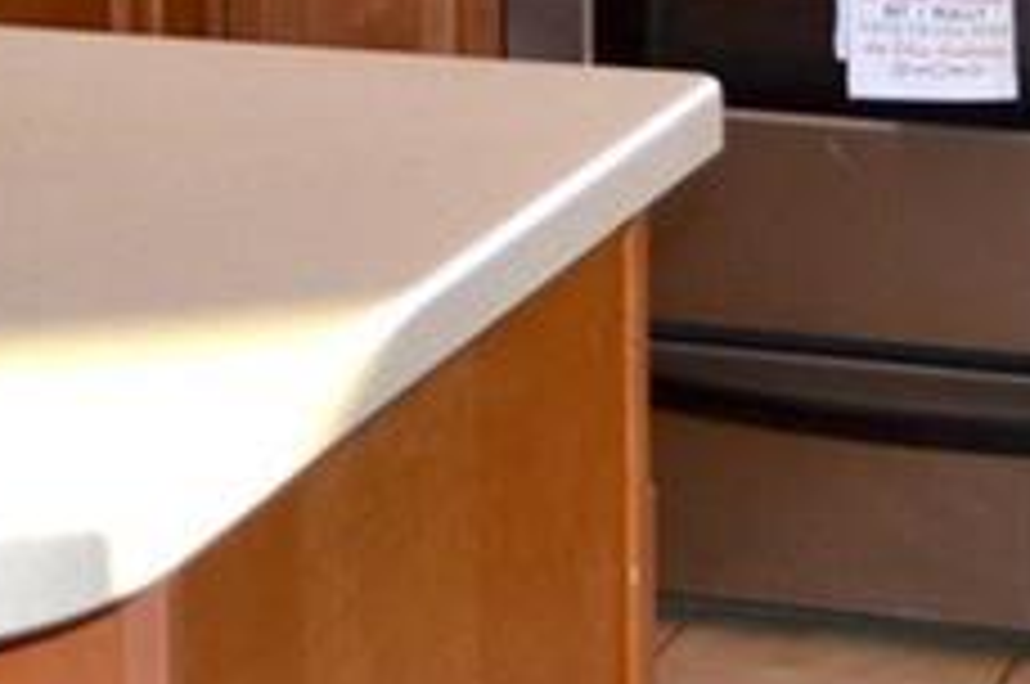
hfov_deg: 12.7
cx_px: 148
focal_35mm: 161
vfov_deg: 8.2
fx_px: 4600
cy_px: -580
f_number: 4
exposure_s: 1/80
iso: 400
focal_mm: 24
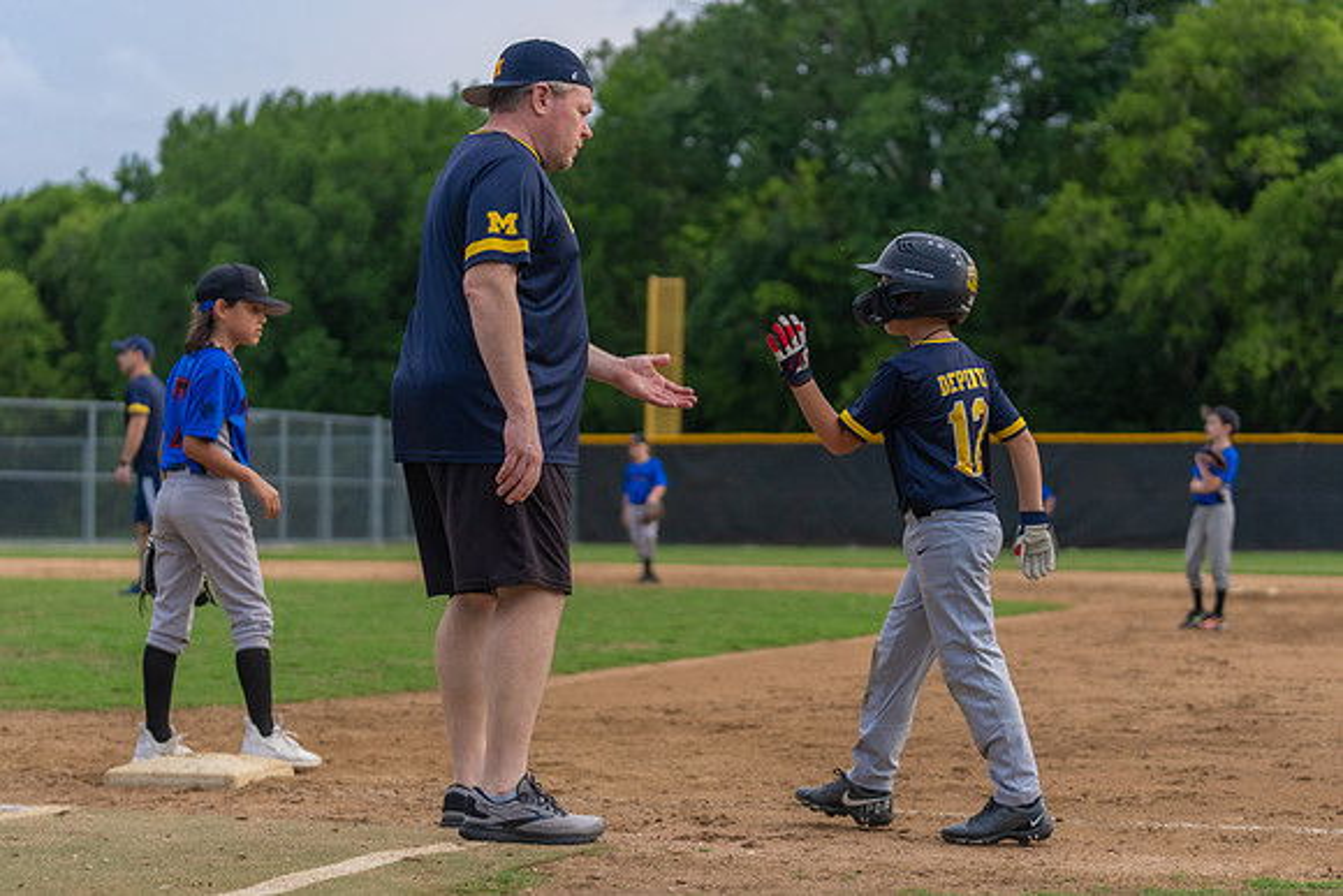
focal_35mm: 87
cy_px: 440
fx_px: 3245
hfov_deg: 23.4
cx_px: 642
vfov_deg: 15.7
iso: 1000
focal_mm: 70
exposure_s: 1/1000
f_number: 2.8
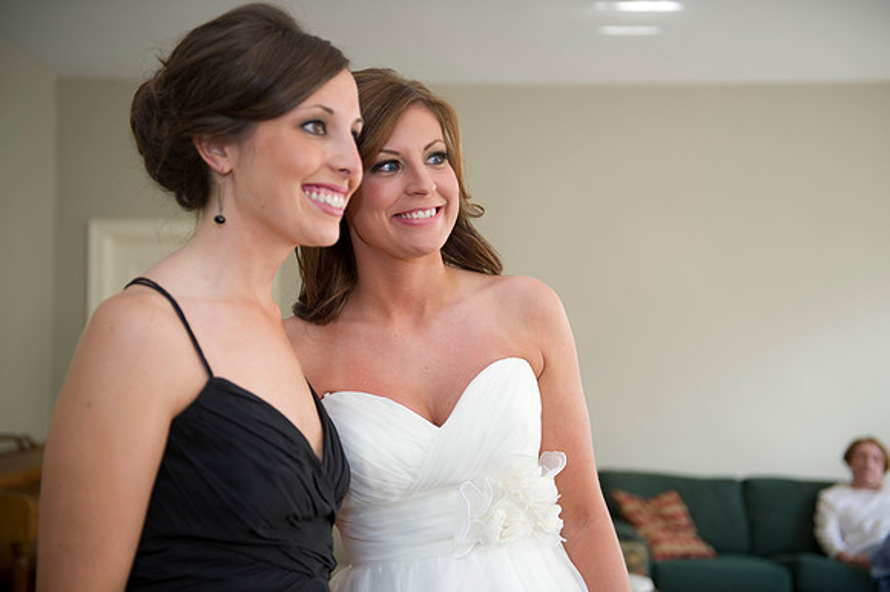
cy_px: 296
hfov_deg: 41.1
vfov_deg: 28.0
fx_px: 1186
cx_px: 445
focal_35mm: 48
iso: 800
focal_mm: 48
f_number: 2.8
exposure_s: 1/250
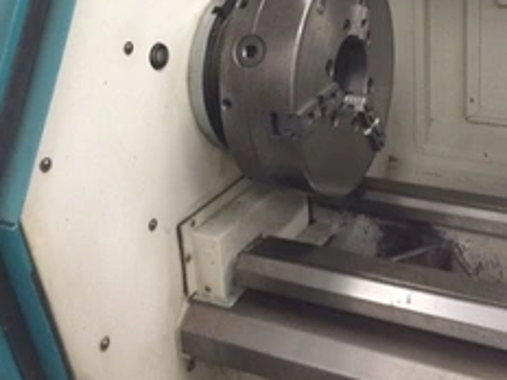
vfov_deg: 28.4
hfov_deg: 37.9
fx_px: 732
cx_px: 328
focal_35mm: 50
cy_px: 68
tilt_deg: -15.0
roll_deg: +3.6
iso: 250
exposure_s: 1/30
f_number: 2.2
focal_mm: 4.15
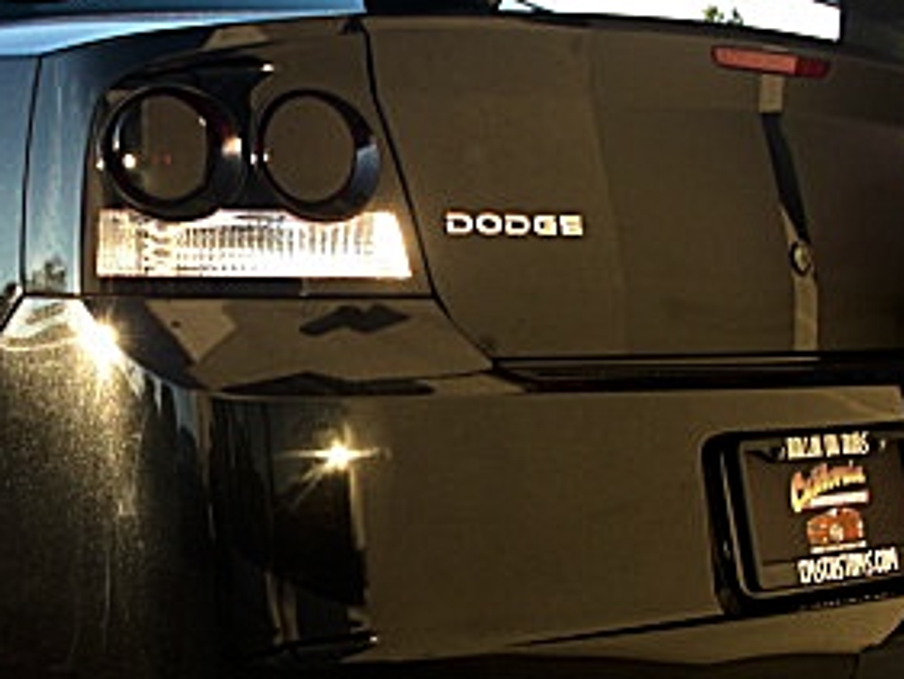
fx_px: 2142
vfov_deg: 18.0
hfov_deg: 23.5
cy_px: 396
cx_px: 171
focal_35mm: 82
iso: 50
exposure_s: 1/100
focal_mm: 6.3
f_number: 2.8
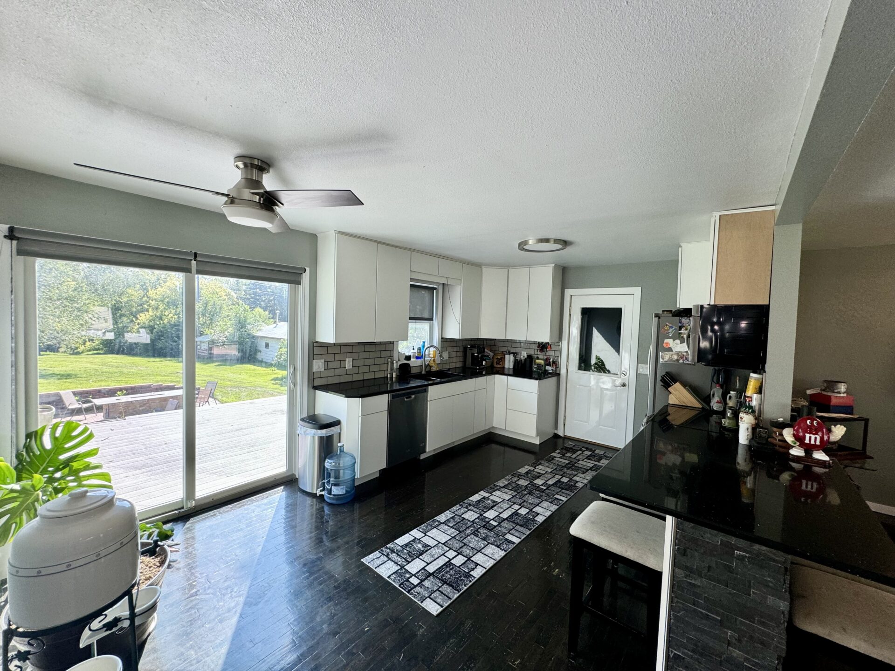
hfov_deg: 102.1
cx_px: 448
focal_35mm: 14
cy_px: 336
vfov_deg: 85.7
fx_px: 362
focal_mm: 2.22
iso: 80
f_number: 2.2
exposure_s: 1/120
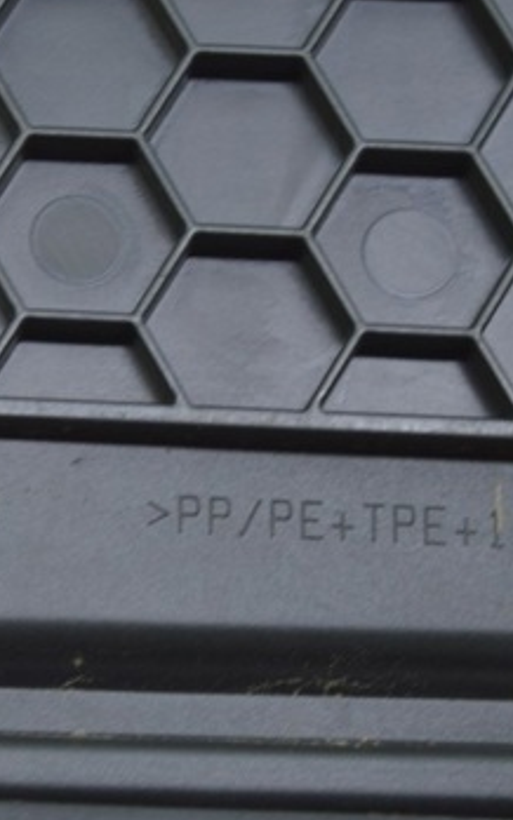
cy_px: 433
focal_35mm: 154
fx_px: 3445
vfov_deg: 13.6
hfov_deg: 8.4
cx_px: -216
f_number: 5.6
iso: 400
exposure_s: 1/20
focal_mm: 55
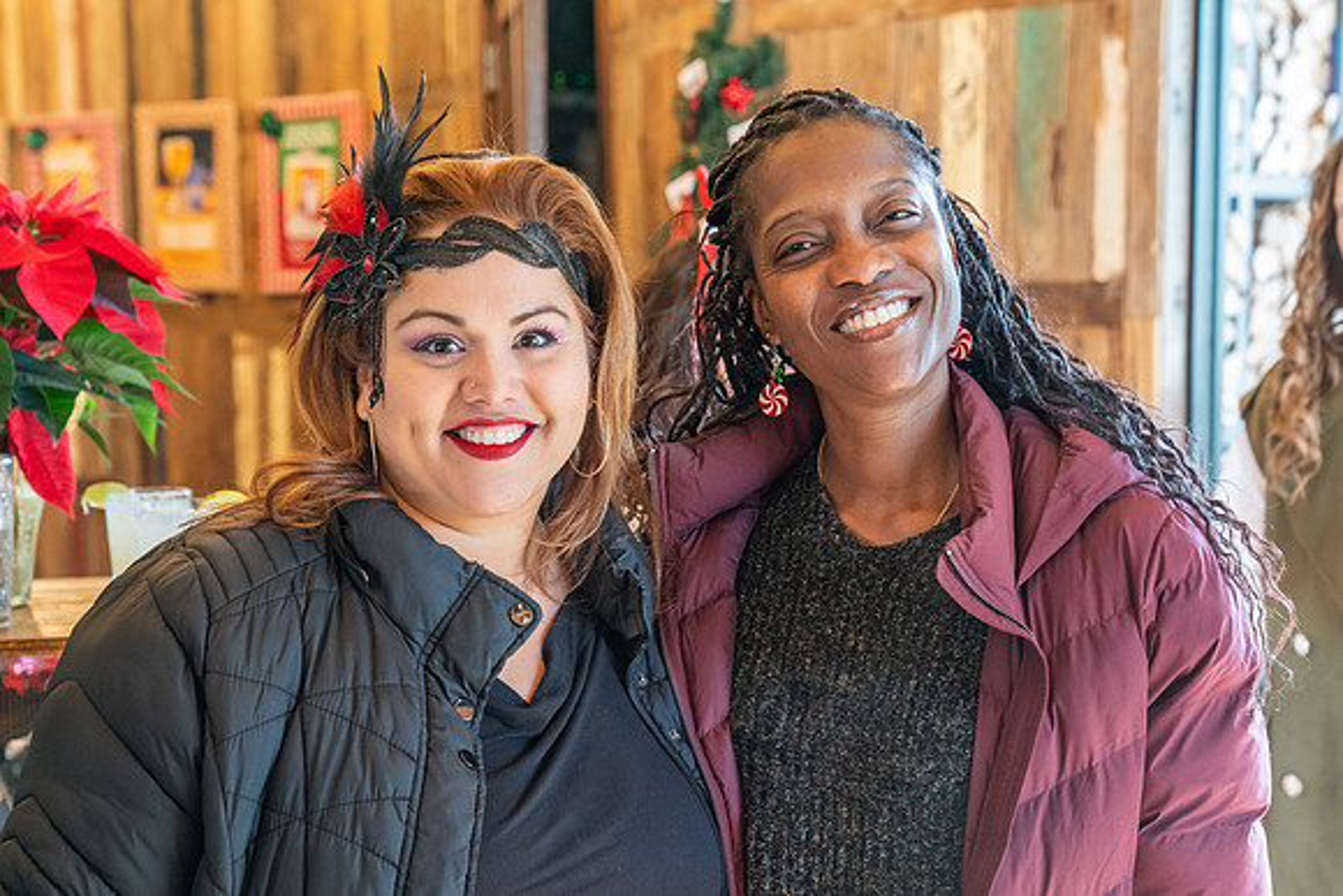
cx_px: 659
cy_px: 575
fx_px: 2775
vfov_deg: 18.3
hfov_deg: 27.2
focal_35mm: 74
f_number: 4.5
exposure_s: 1/125
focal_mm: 56
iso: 4000
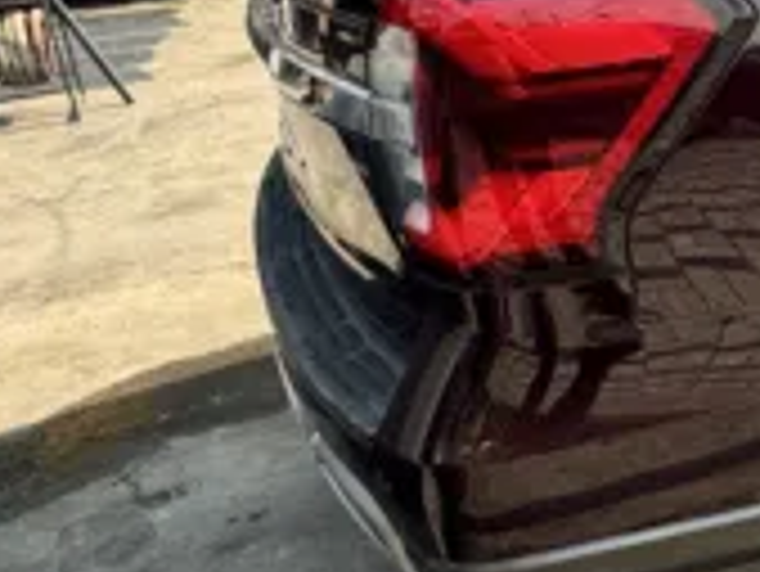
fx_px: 1164
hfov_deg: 30.0
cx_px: 944
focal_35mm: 53
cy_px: 99
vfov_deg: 26.9
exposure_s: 1/328
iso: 40
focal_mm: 2.22
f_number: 2.2
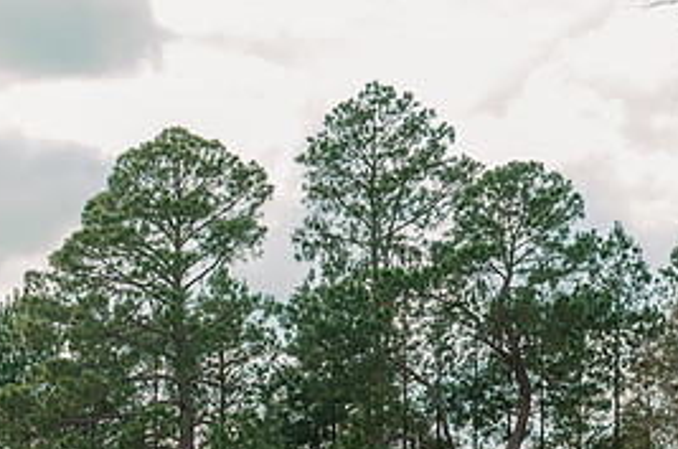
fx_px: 1805
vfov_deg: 14.0
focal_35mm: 96
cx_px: 211
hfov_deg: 21.2
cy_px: 446
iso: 100
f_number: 5.6
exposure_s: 1/200
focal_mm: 42
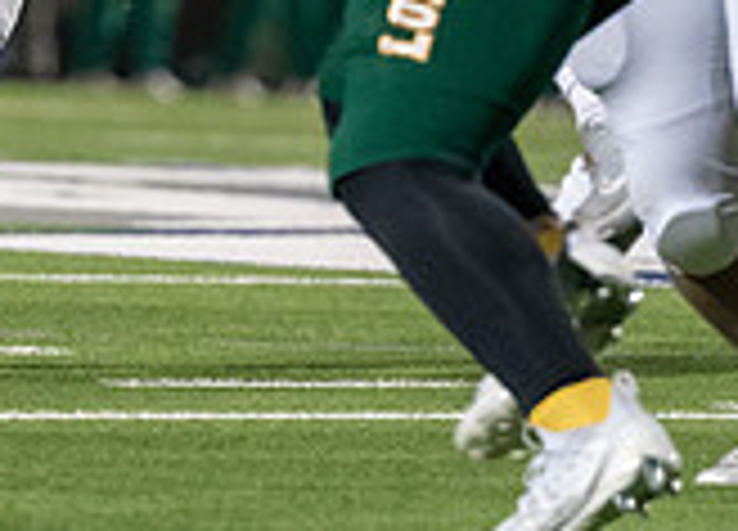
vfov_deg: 1.2
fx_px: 24731
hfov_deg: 1.7
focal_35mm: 1177
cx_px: -400
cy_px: -305
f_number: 2.8
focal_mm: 200
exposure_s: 1/1250
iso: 3200
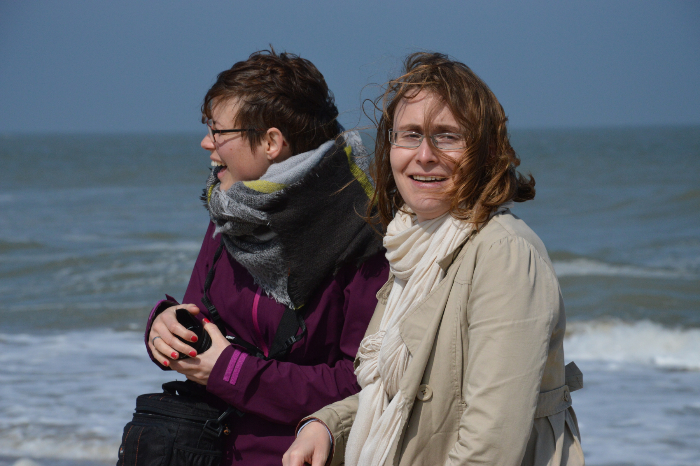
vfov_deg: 8.7
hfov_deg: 13.1
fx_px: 3060
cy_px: 233
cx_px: 350
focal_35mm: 158
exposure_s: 1/4000
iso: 800
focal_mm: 105
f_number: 9
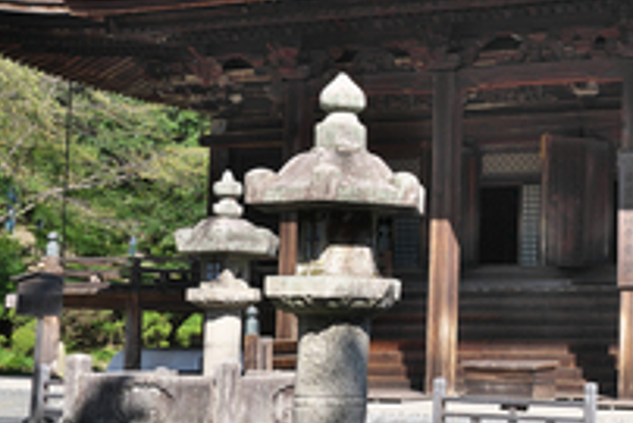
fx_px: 1337
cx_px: 777
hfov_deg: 24.0
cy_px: -6
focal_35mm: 76
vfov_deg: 17.5
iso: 100
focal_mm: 24
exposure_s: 1/100
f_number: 10
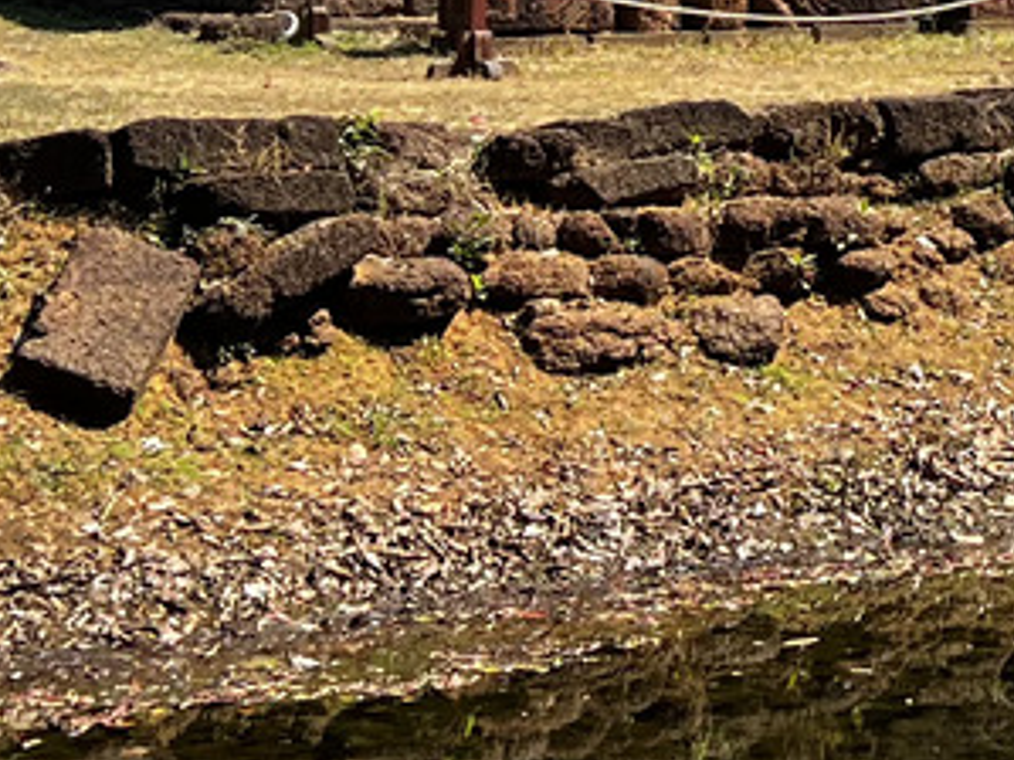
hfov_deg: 13.9
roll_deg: +0.2
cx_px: 1160
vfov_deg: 10.4
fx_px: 4070
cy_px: -265
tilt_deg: +1.2
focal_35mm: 139
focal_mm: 5.7
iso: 50
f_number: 1.5
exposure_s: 1/2571
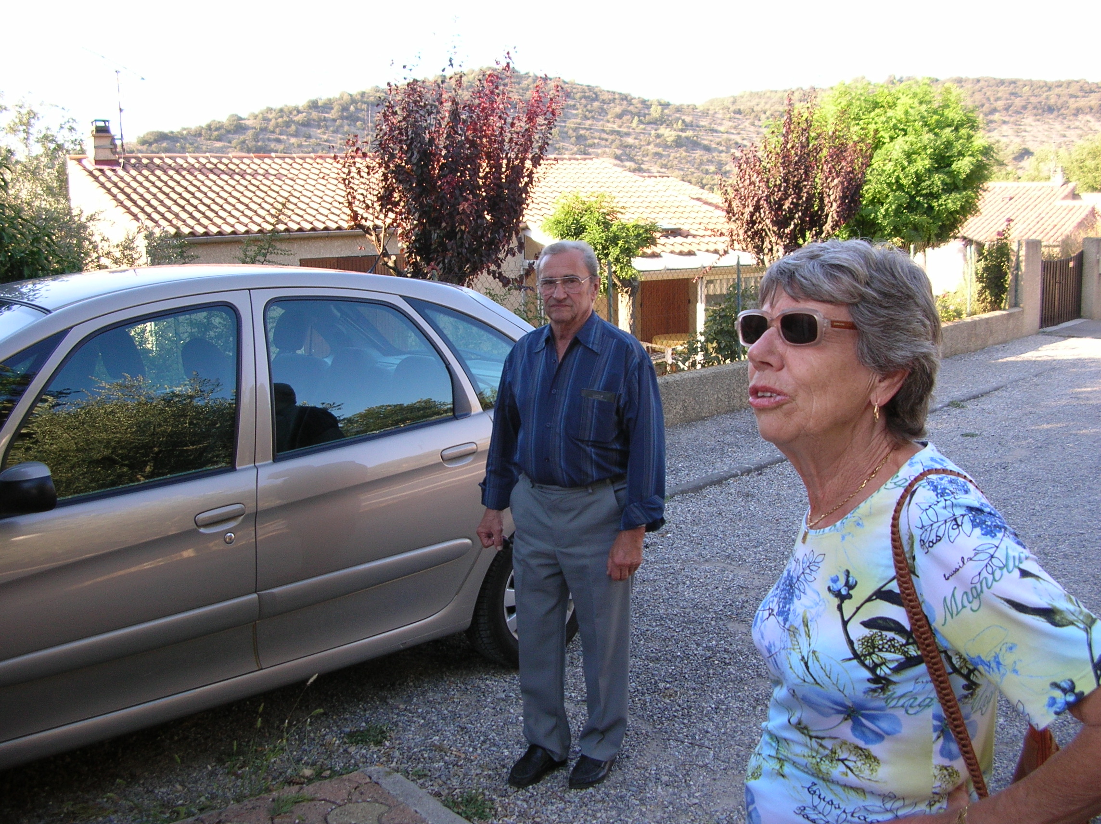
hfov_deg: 52.7
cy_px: 412
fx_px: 1112
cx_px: 550
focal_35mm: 35
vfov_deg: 40.6
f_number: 2.8
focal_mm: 5.8
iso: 50
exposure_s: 1/116
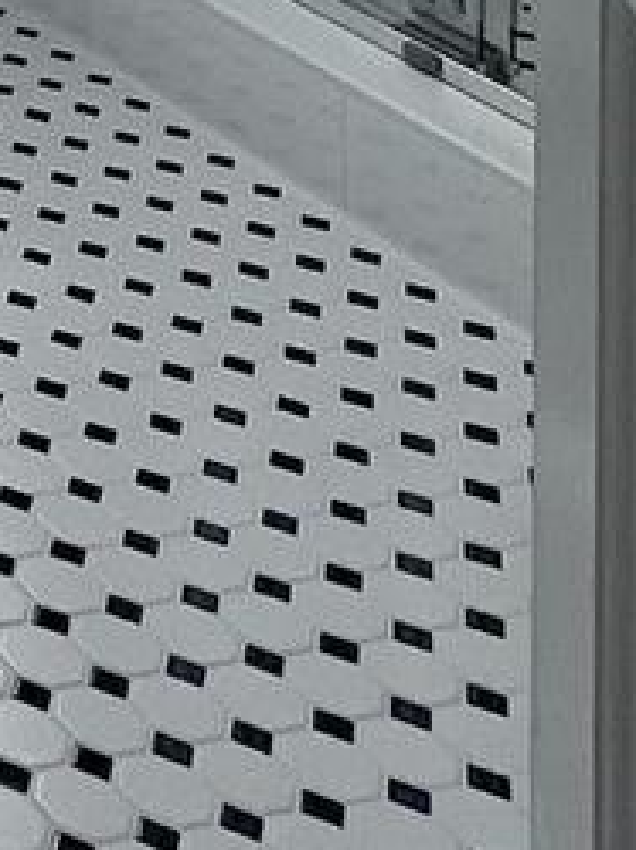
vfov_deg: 17.4
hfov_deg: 12.6
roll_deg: +0.8
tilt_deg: -0.8
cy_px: -857
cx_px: -1037
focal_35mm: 80
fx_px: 1963
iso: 50
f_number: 1.8
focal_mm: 1.57
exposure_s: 1/99
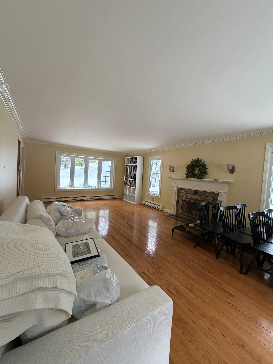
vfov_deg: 102.1
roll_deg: -3.2
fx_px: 147
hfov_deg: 85.7
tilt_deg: -2.4
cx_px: 136
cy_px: 182
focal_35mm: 14
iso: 320
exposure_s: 1/120
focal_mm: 2.22
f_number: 2.2
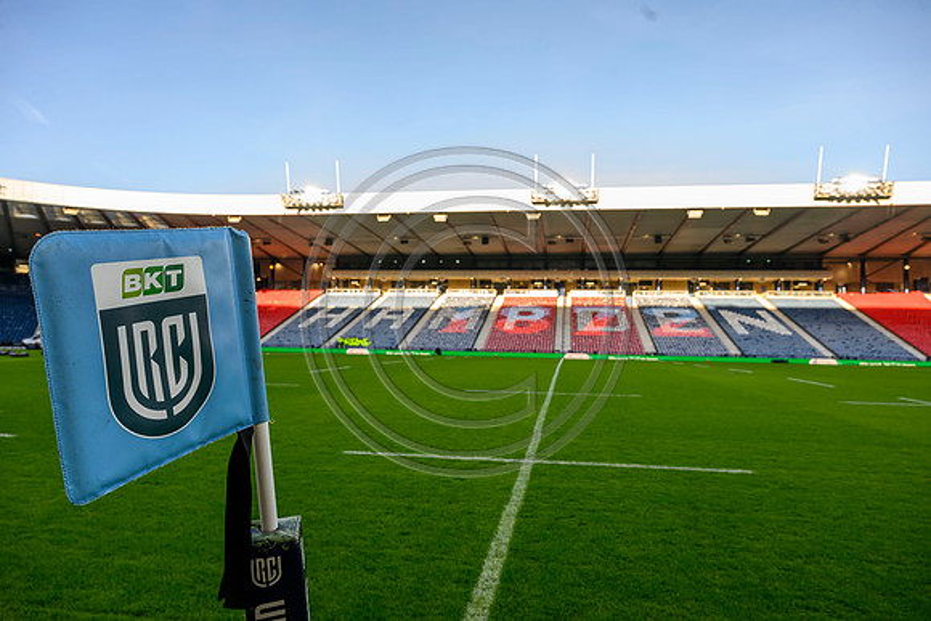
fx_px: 621
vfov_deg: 53.2
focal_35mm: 24
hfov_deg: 73.7
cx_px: 466
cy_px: 310
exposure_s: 1/200
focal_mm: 24
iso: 320
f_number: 6.3
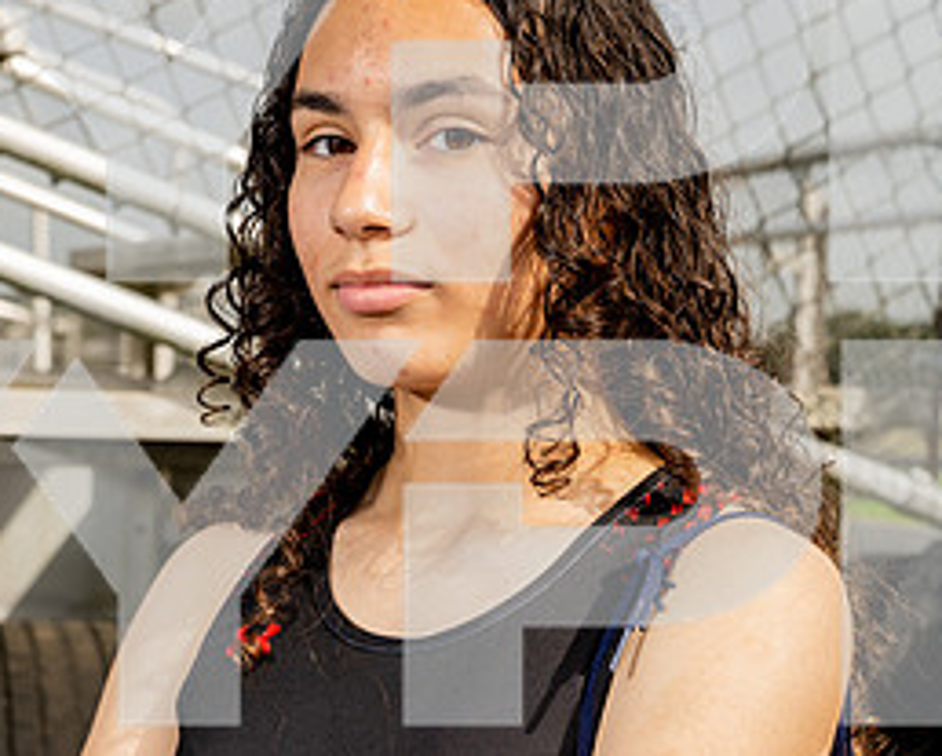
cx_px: 332
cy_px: 535
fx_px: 2707
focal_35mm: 97
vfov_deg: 15.8
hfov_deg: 19.7
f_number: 5.6
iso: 100
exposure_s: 1/250
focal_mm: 46
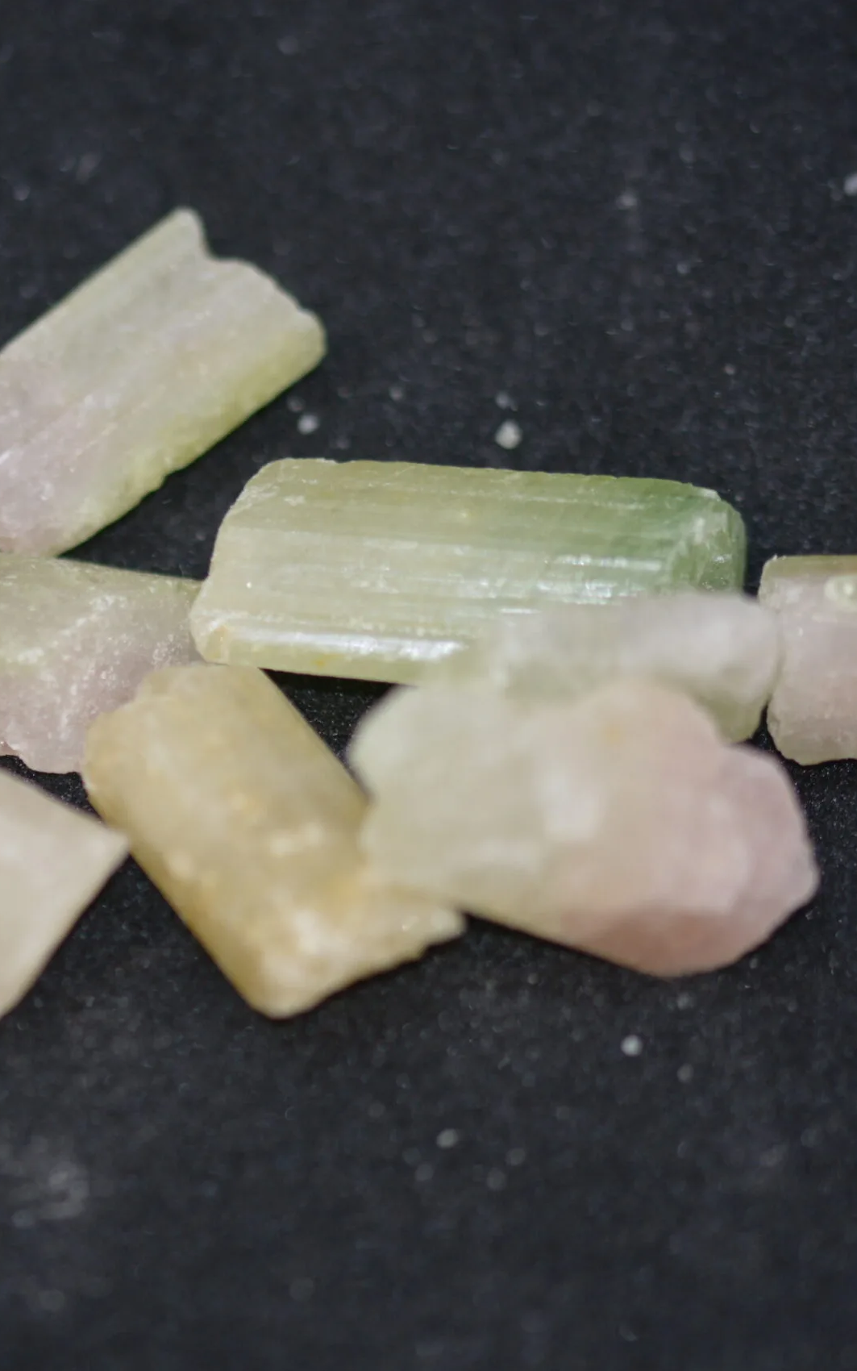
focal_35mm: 242
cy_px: 687
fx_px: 9032
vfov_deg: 8.7
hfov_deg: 5.4
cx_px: 107
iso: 450
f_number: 3.3
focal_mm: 105
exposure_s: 1/60
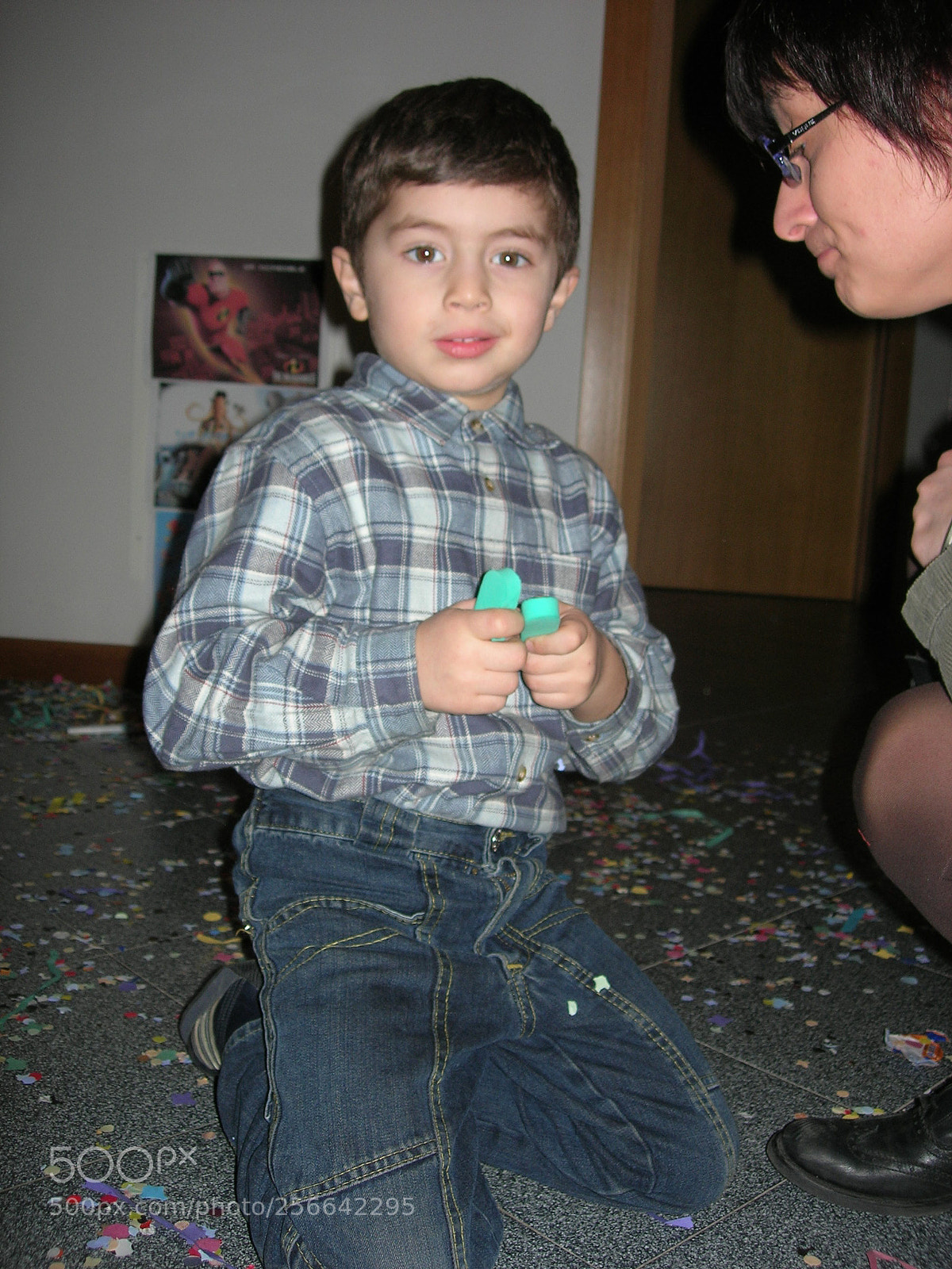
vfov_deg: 49.0
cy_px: 634
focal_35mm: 38
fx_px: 1393
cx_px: 476
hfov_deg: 37.7
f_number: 2.8
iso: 64
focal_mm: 7.8
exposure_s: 1/60.1
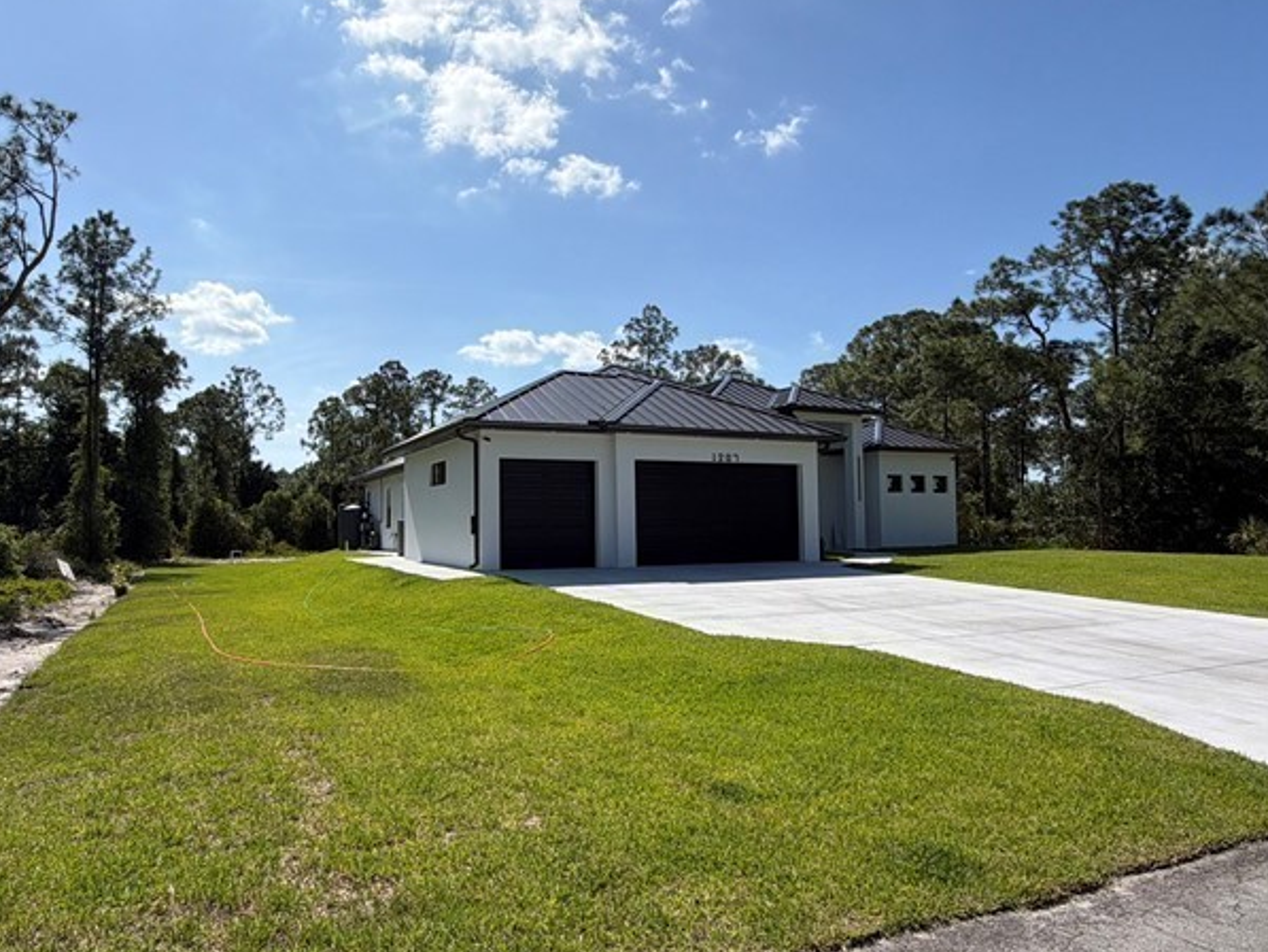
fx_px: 879
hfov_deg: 71.4
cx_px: 576
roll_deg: +1.2
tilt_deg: +2.7
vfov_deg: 56.8
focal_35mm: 24
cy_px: 482
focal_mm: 2.22
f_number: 2.2
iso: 20
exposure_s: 1/1368
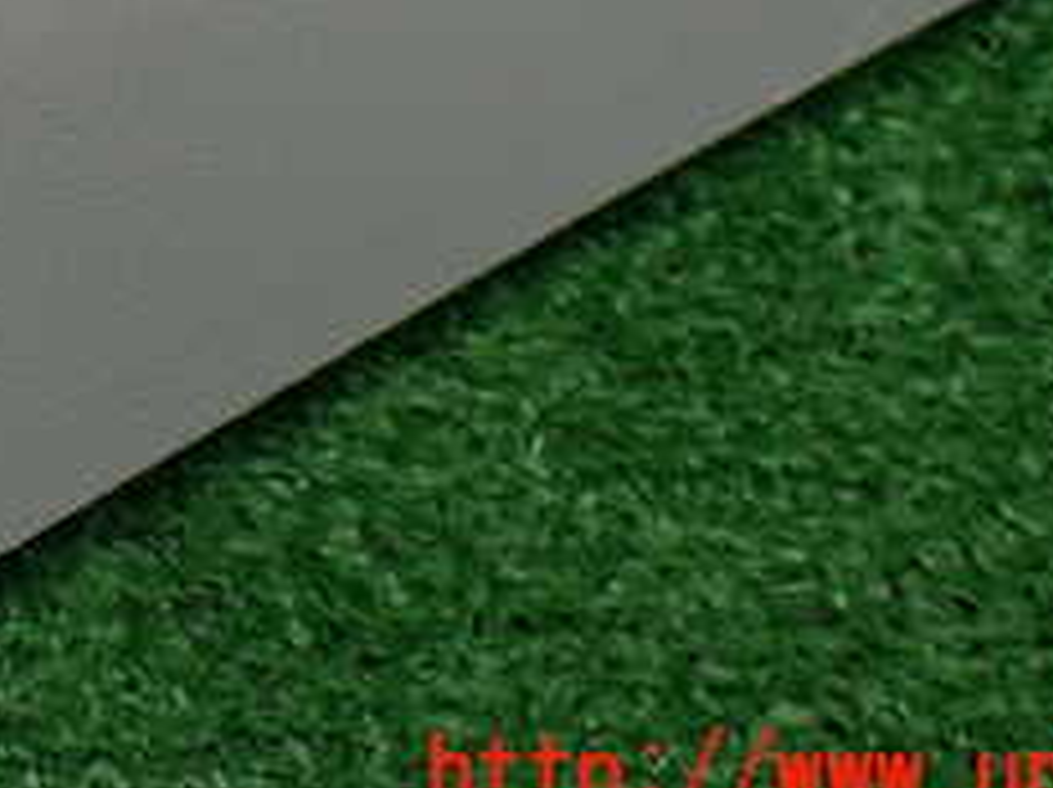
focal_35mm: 77
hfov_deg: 24.6
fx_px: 2340
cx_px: 94
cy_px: -180
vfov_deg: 18.1
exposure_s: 1/125
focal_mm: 5.4
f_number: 2.3
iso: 200
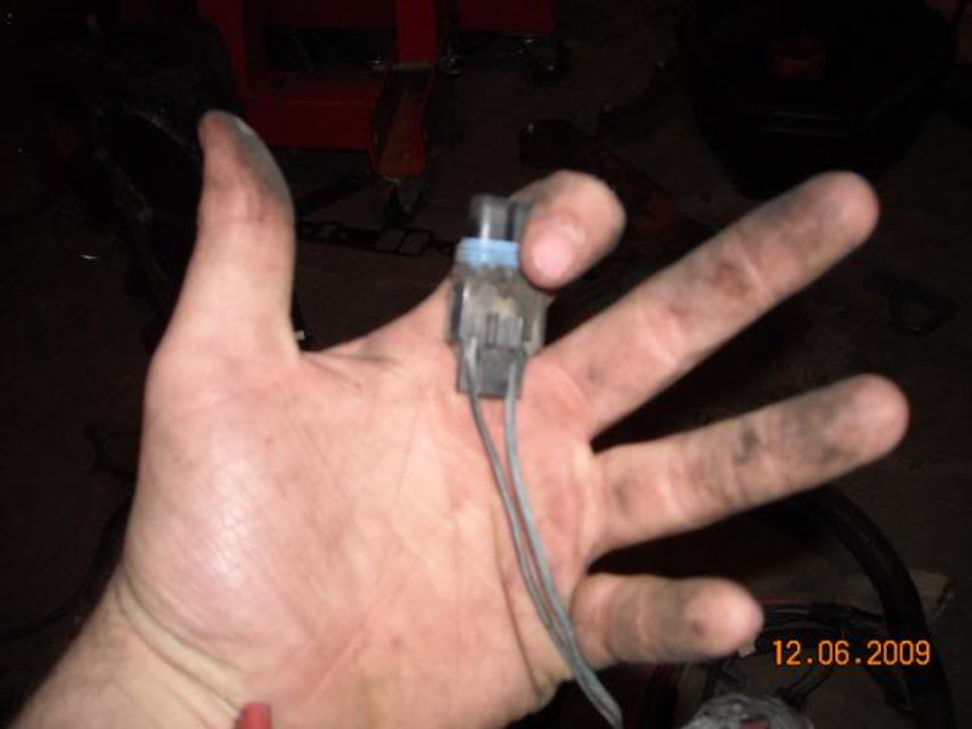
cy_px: 364
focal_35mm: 35
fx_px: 983
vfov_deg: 40.7
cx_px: 486
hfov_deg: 52.6
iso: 200
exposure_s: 1/60
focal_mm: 5.7
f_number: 2.8
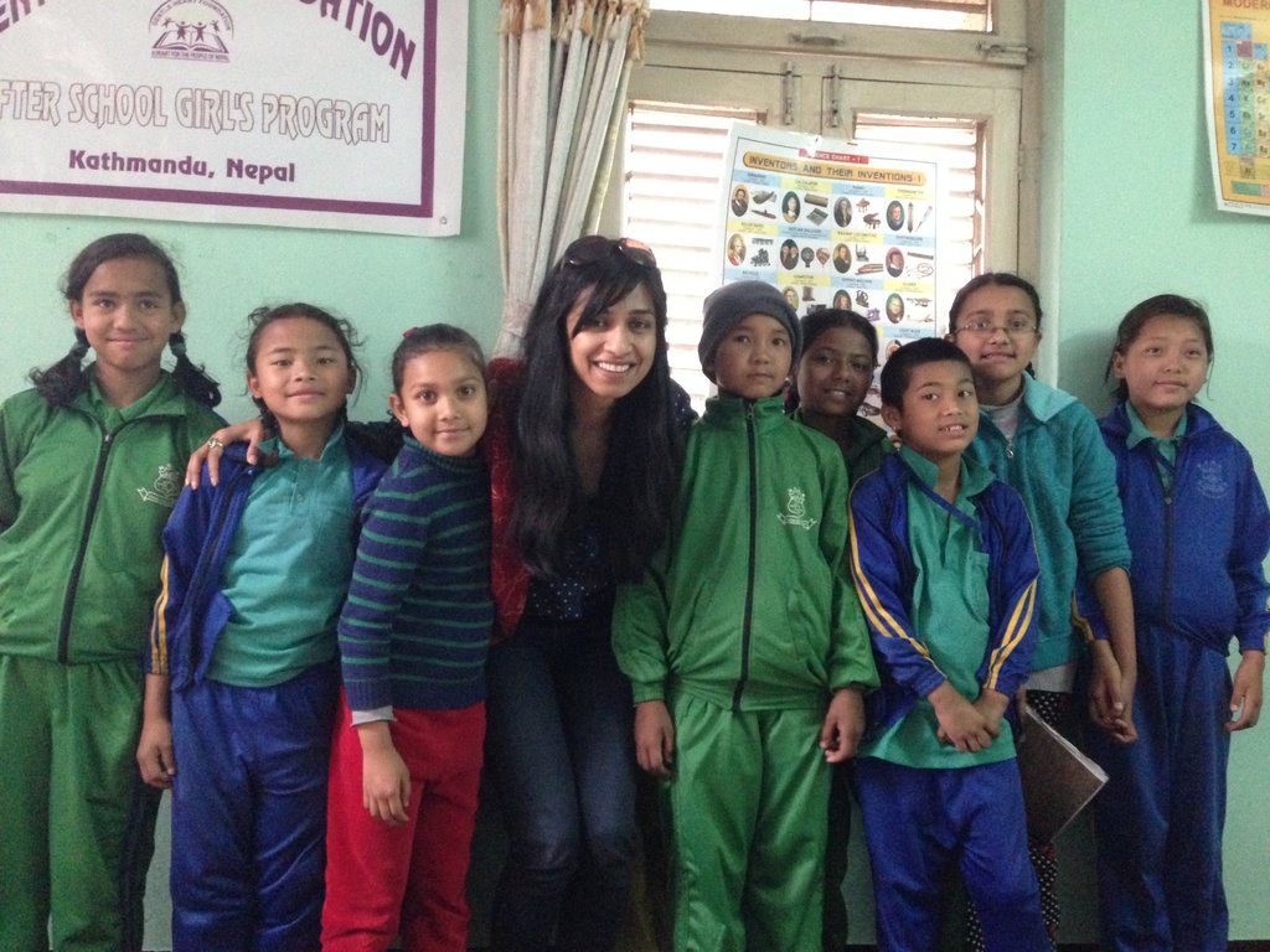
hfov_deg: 55.4
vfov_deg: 42.9
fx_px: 1211
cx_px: 635
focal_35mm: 33
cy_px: 476
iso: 640
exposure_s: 1/15
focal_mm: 4.12
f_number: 2.4
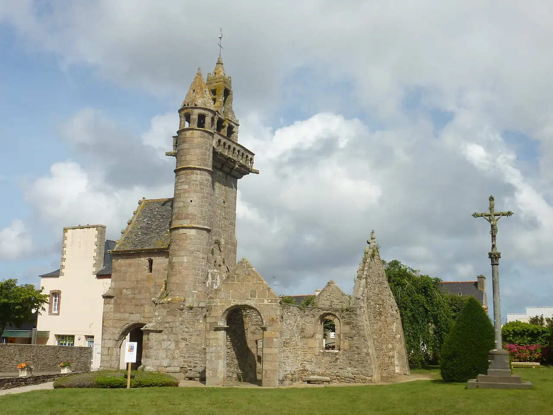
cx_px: 276
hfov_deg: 49.0
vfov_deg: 37.7
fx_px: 607
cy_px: 208
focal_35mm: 38
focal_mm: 5.3
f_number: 5.6
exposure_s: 1/640
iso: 80
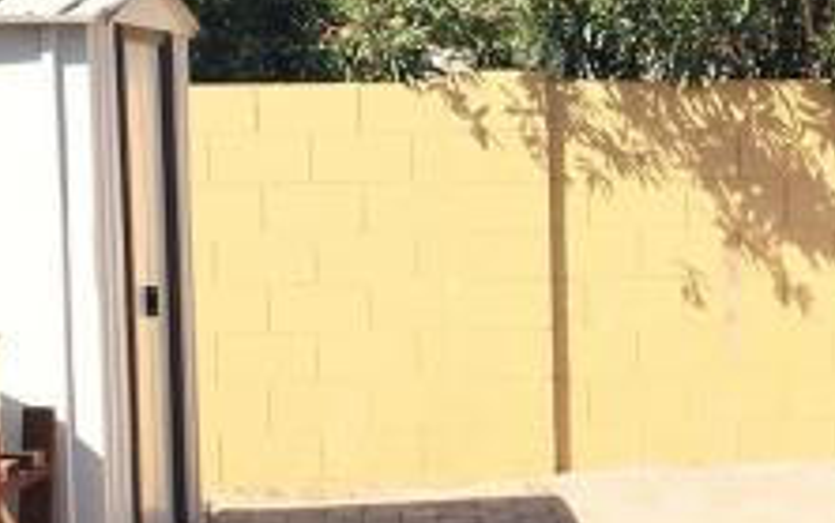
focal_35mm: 142
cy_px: 452
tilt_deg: -4.5
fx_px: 3233
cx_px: 861
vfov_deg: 9.2
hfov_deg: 14.5
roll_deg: +0.5
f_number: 2.2
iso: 25
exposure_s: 1/801
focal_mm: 4.15
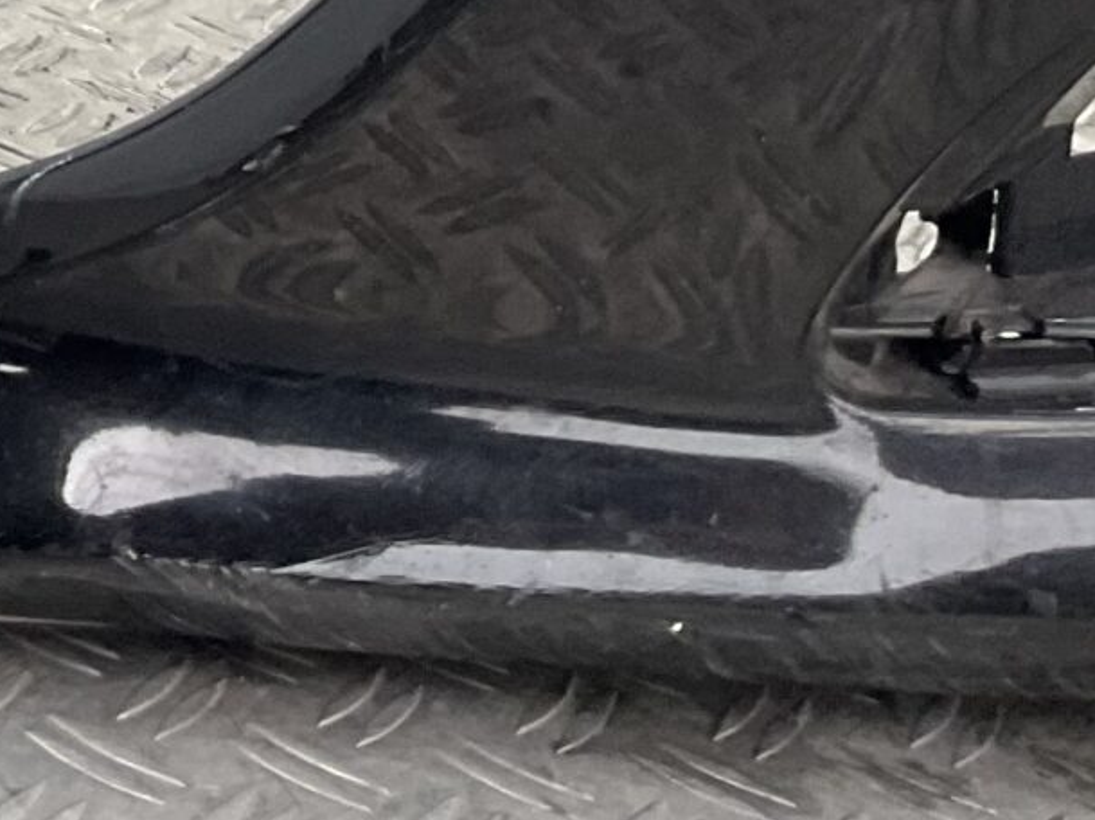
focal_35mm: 122
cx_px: -933
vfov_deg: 11.2
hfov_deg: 14.1
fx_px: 3857
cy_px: -734
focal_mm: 3
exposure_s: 1/120
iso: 40
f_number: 1.8
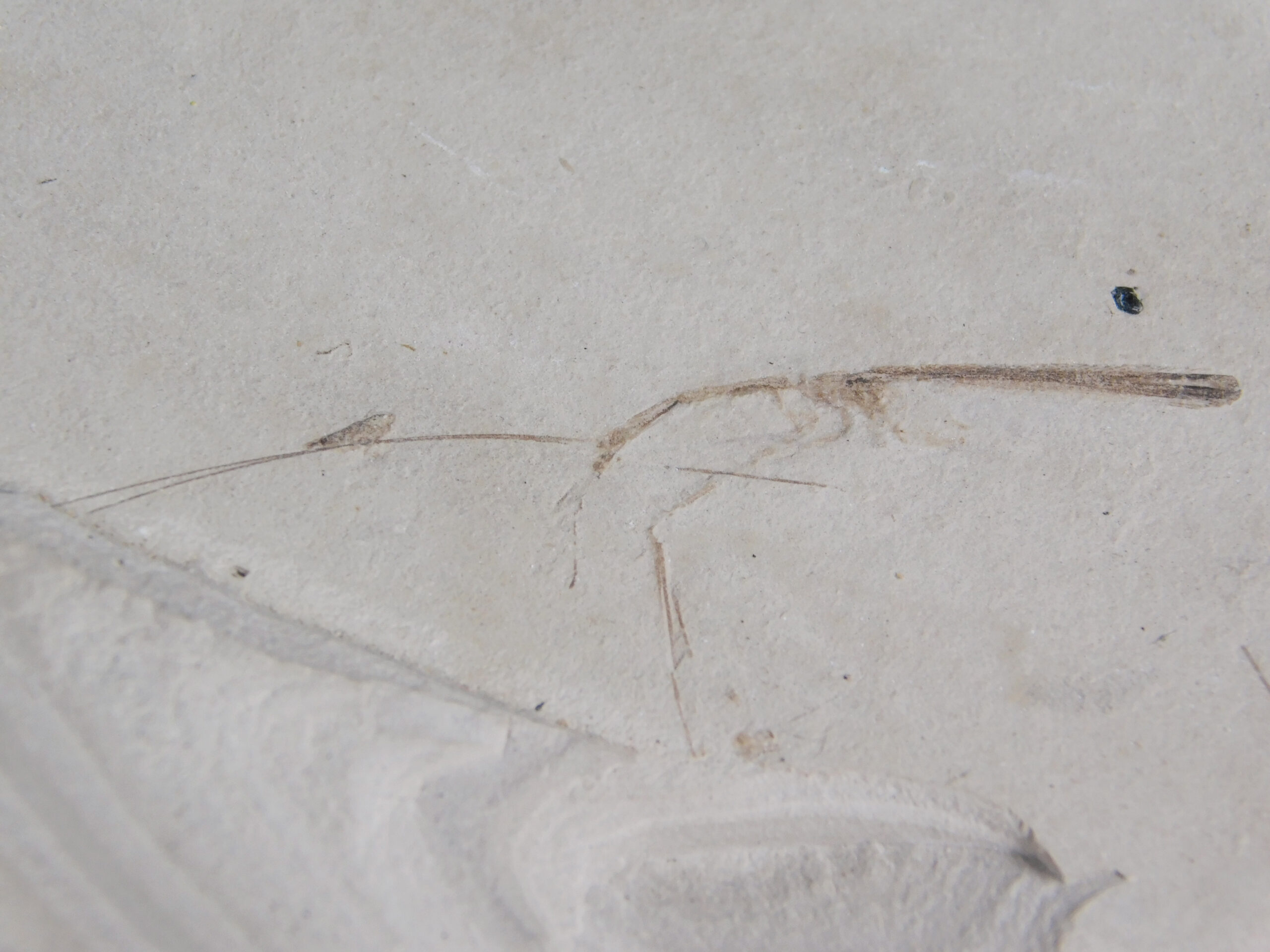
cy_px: 476
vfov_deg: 5.6
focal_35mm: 266
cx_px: 635
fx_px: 9759
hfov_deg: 7.4
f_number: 5.7
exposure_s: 1/160
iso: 125
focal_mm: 47.2
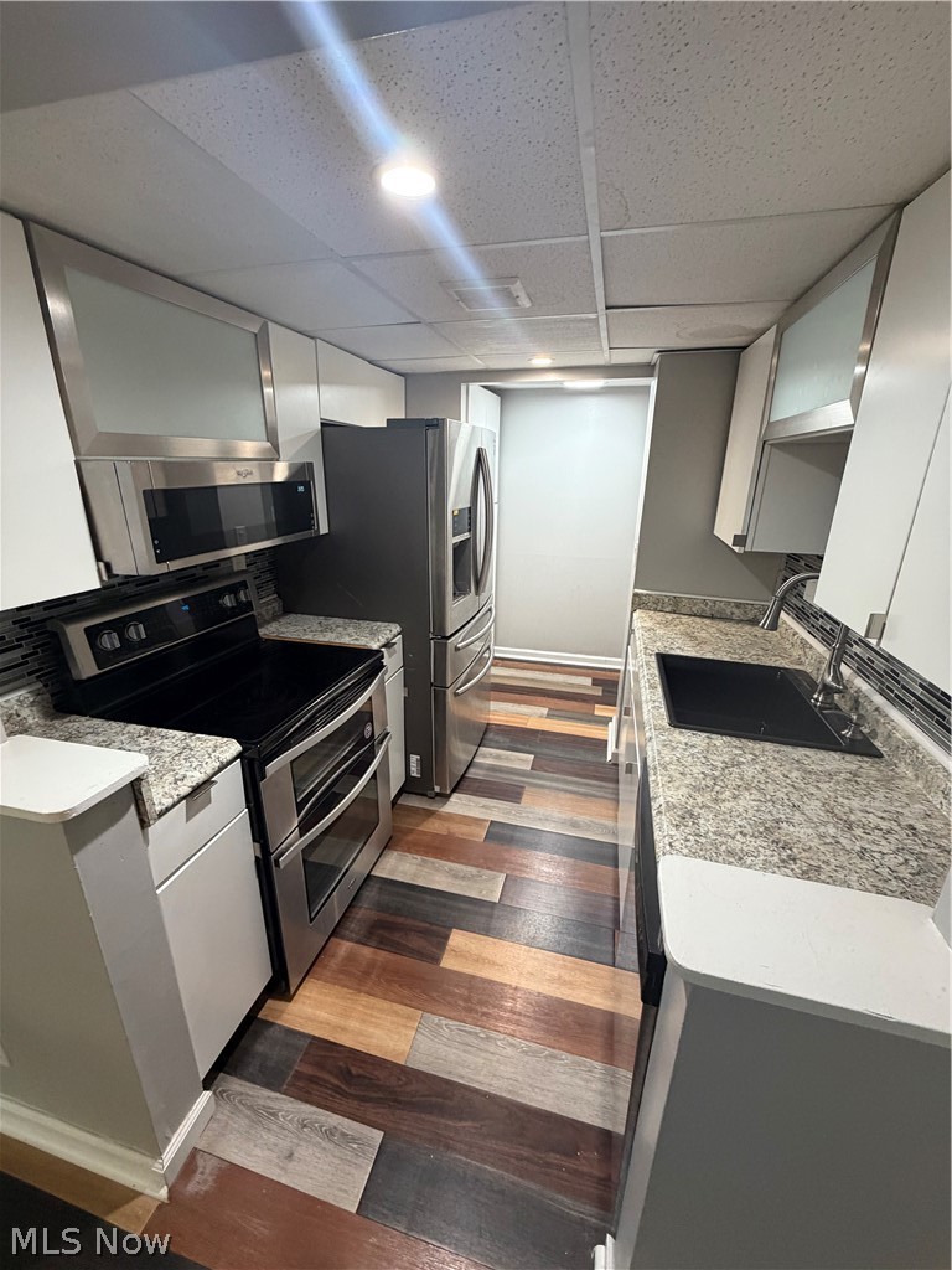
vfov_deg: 102.1
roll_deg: -0.5
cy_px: 635
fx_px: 513
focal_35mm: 14
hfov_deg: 85.7
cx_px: 476
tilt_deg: -19.3
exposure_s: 1/60
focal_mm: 2.22
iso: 320
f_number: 2.2
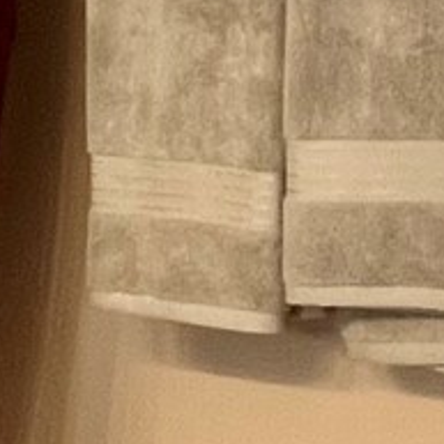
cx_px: 663
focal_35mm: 122
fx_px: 1770
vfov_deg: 13.9
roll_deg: -0.4
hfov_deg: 13.5
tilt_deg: -0.6
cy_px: -66
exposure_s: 1/60
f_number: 1.8
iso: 200
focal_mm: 1.57
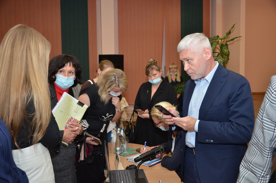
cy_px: 92
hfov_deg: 53.2
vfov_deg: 36.7
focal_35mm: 36
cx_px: 138
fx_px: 275
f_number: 3.8
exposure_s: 1/250
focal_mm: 24
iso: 1000
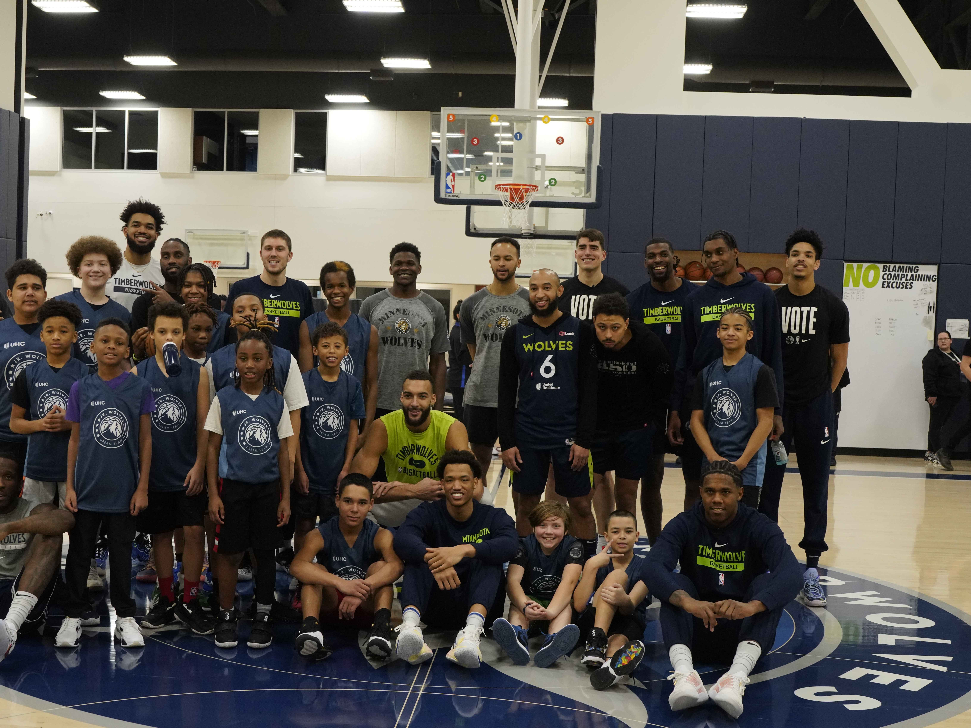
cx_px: 424
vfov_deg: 29.6
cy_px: 416
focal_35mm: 49
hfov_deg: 38.8
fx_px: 1374
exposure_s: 1/200
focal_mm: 35
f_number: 5.6
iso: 2500
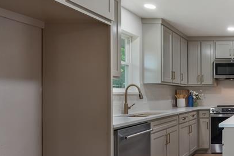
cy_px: 93
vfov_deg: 37.7
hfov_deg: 40.8
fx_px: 227
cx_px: 271
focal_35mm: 35
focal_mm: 14
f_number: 9
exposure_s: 1/3
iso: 500
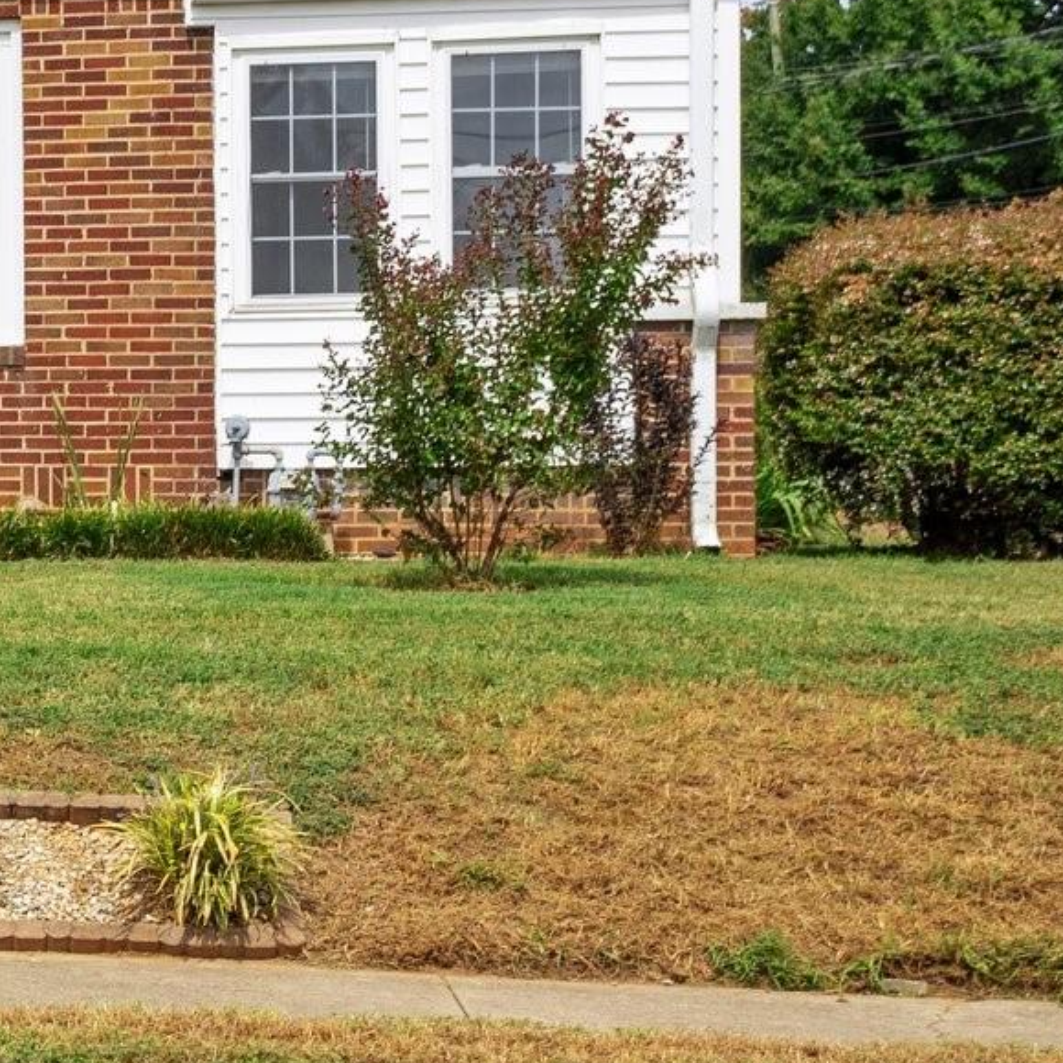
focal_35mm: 96
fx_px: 3335
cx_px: -718
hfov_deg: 16.0
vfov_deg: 17.9
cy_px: 197
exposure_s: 1/500
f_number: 8
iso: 160
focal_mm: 32
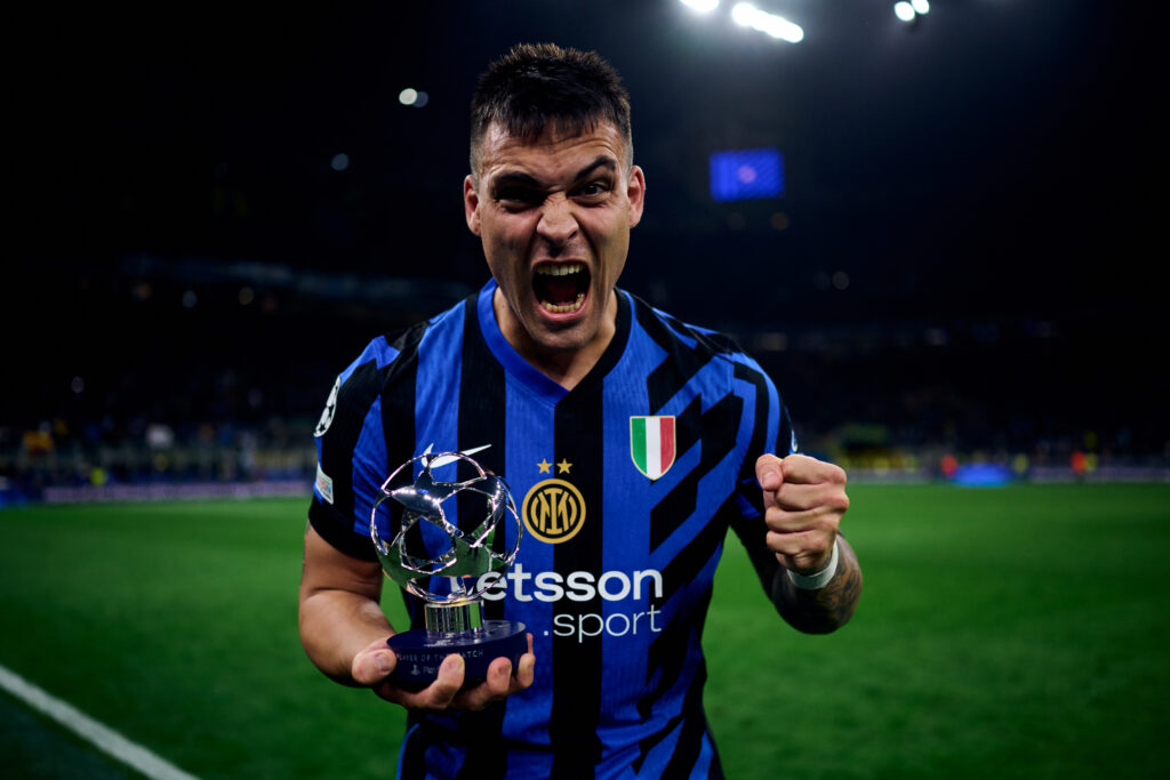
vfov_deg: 37.9
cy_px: 390
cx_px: 585
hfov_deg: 54.4
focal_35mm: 35
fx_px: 1138
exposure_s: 1/2500
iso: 1000
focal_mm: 35
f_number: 1.8
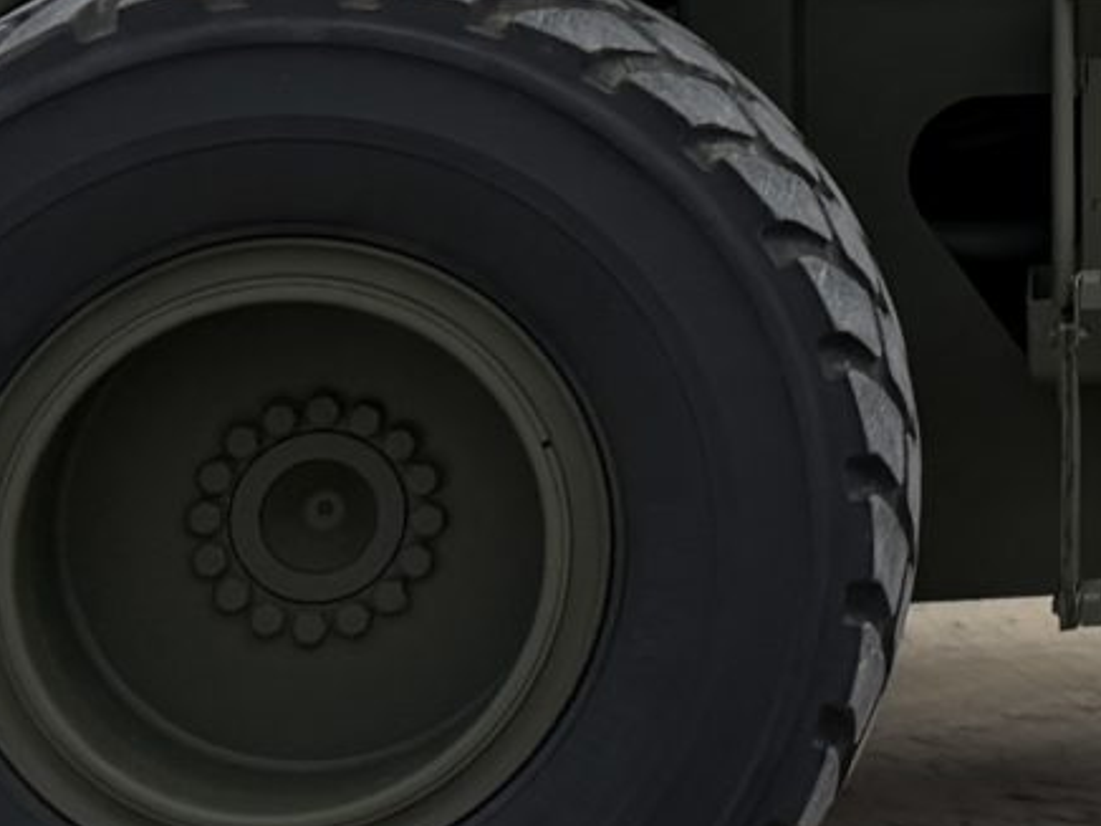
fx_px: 4485
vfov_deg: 10.1
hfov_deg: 13.1
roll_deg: +0.7
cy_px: -513
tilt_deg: +2.6
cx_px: 1707
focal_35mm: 141
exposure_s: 1/4673
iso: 80
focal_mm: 6.76
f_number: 1.78
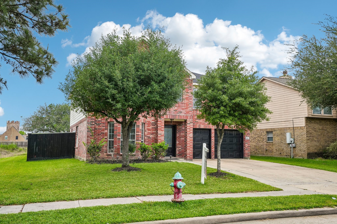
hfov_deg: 54.4
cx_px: 168
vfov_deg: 37.8
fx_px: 328
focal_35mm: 35
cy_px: 112
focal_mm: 35
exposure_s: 1/500
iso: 400
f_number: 8
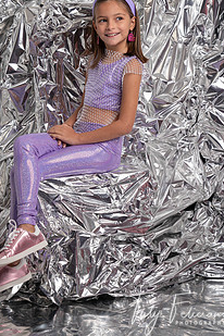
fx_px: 803
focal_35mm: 86
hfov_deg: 15.9
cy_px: 103
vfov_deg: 23.5
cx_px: 79
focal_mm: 59
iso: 160
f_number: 5.6
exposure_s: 1/160
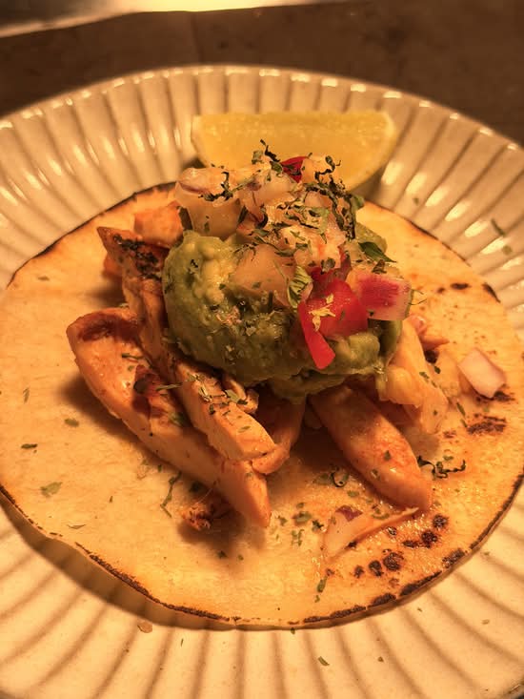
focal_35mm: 48
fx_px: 969
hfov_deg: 30.3
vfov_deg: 39.7
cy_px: 350
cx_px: 262
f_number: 1.78
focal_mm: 6.76
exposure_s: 1/382
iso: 64
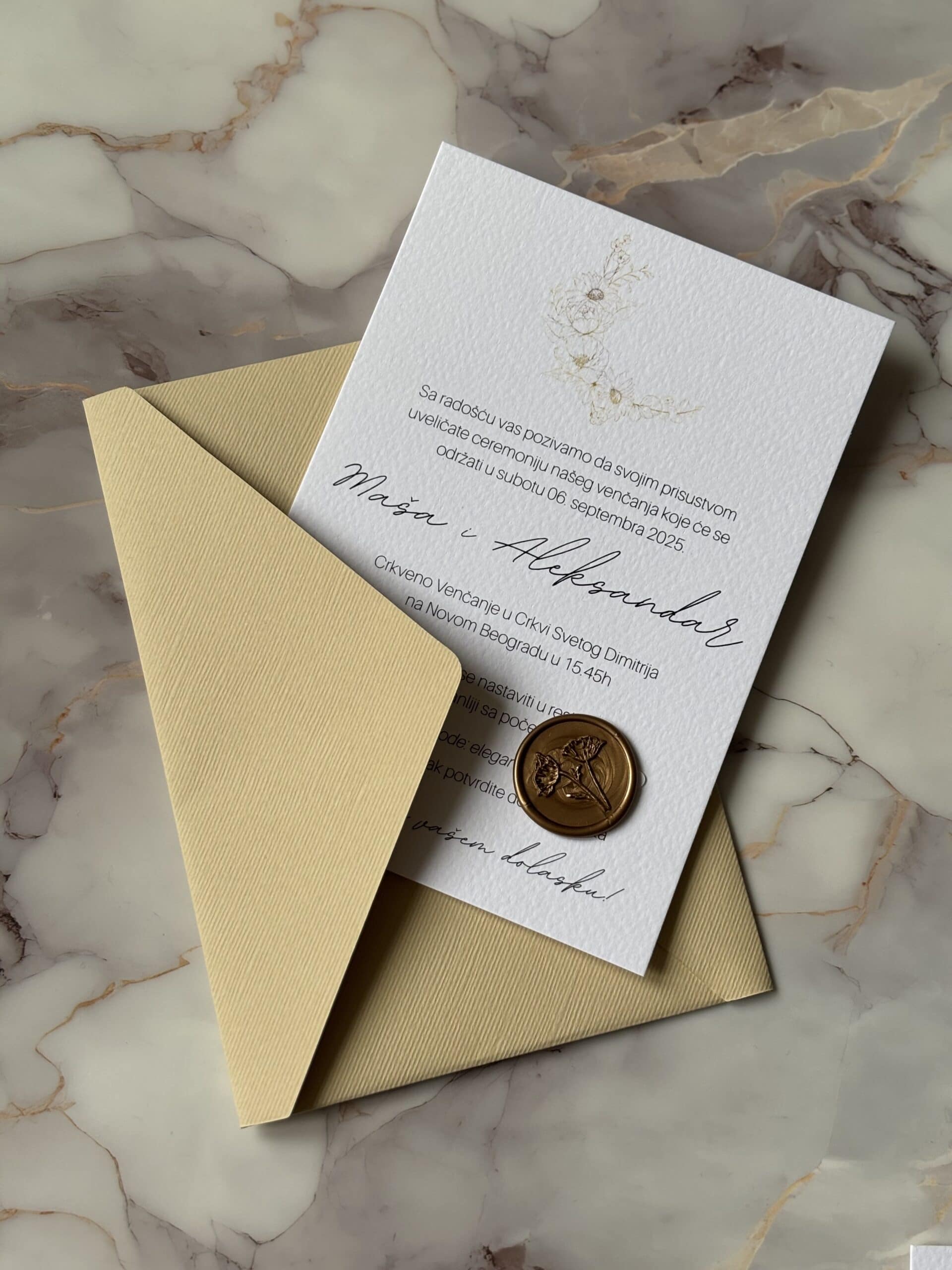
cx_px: 476
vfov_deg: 36.8
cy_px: 635
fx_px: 1907
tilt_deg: -77.2
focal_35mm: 52
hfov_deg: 28.0
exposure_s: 1/60
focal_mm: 5.96
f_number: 1.6
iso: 50
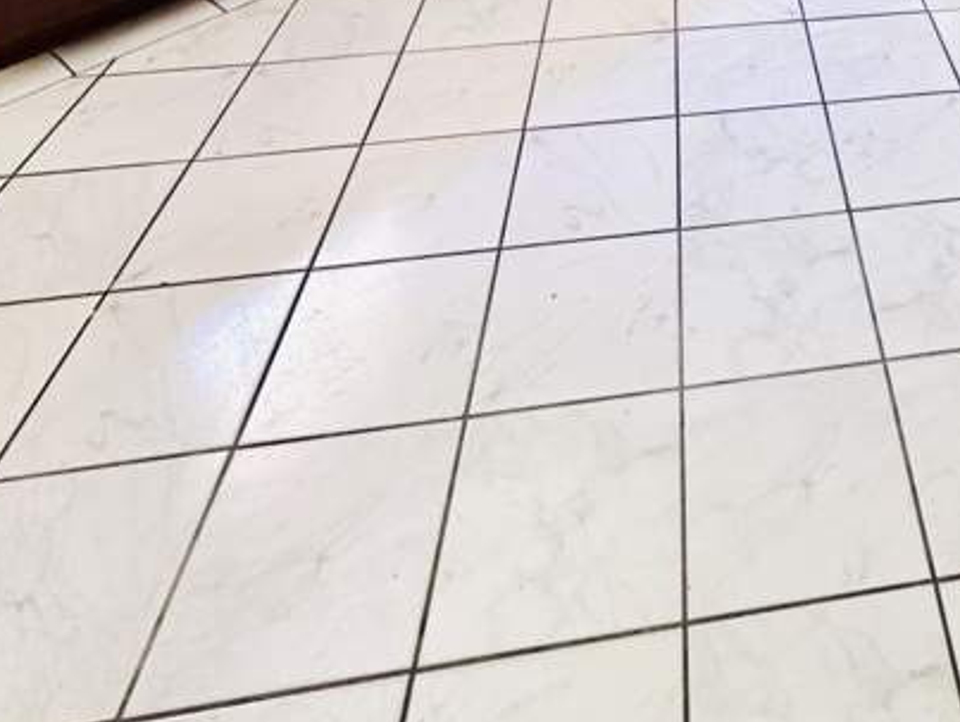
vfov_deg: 26.6
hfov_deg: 45.9
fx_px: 1027
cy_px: -386
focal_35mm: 37
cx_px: 843
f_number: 2.2
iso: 400
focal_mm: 2.22
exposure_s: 1/60
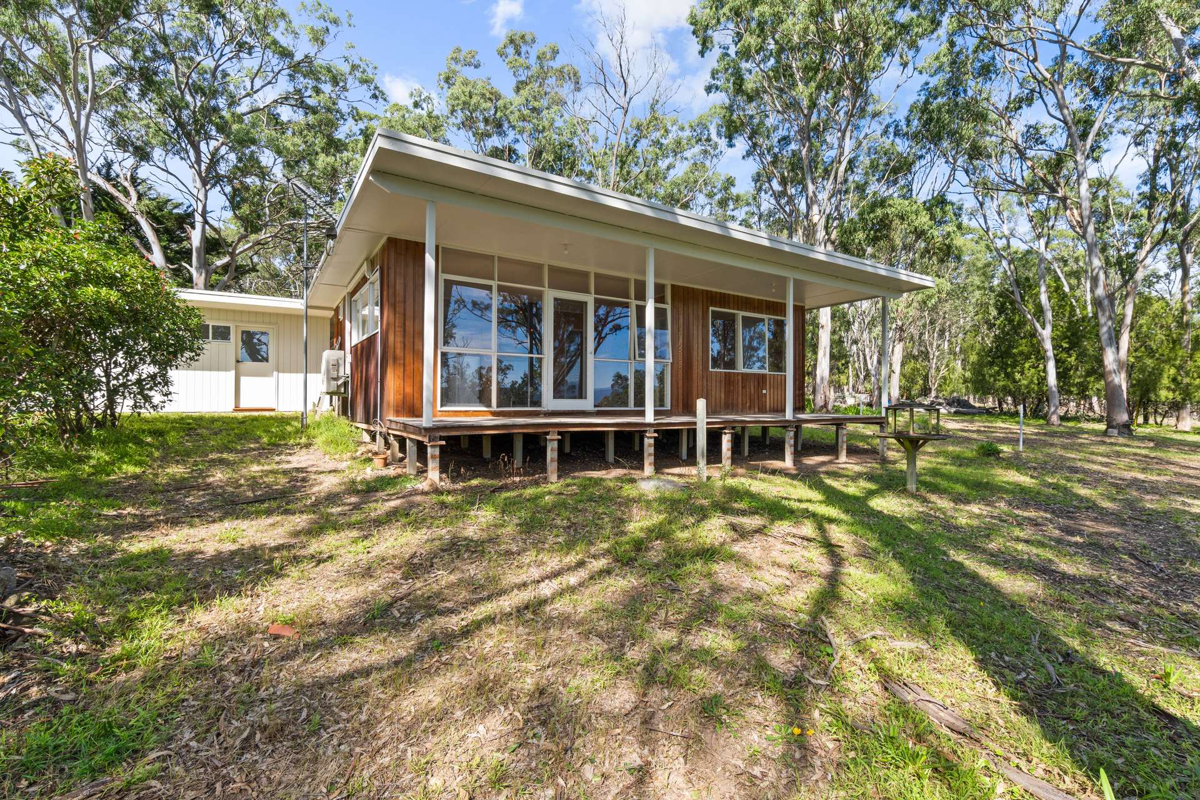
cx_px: 600
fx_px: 500
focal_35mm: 15
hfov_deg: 100.4
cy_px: 400
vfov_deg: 77.3
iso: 100
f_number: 8
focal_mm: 10
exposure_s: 1/20
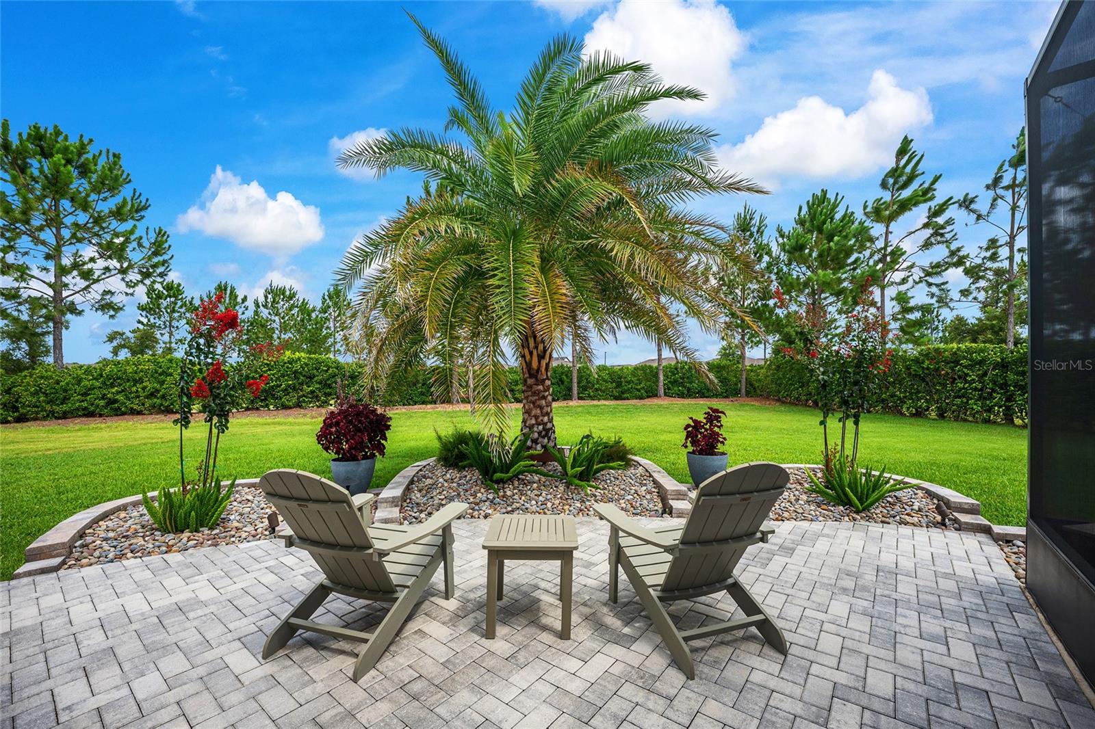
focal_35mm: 14
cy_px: 364
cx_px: 548
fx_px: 426
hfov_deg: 104.3
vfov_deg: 81.2
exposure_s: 1/320
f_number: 8
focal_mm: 14
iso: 320
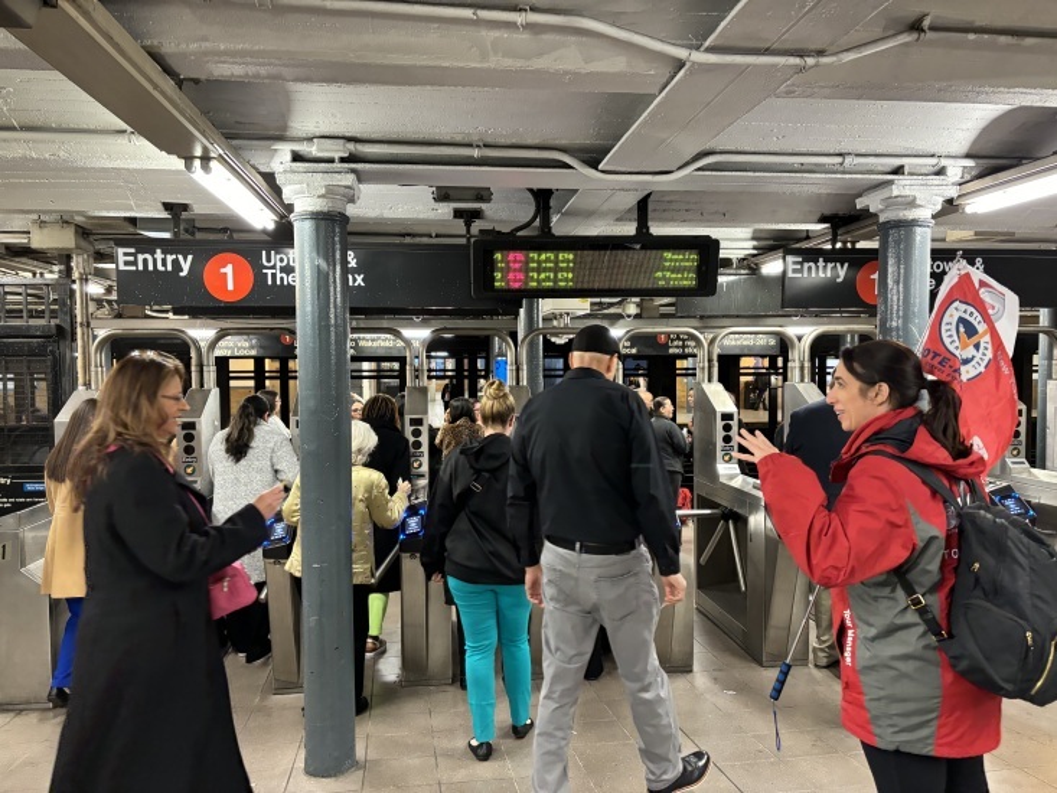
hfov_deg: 67.3
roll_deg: -0.3
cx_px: 528
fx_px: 794
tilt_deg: -3.7
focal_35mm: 26
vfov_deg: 53.1
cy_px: 396
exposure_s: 1/60
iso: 400
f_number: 1.6
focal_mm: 5.96
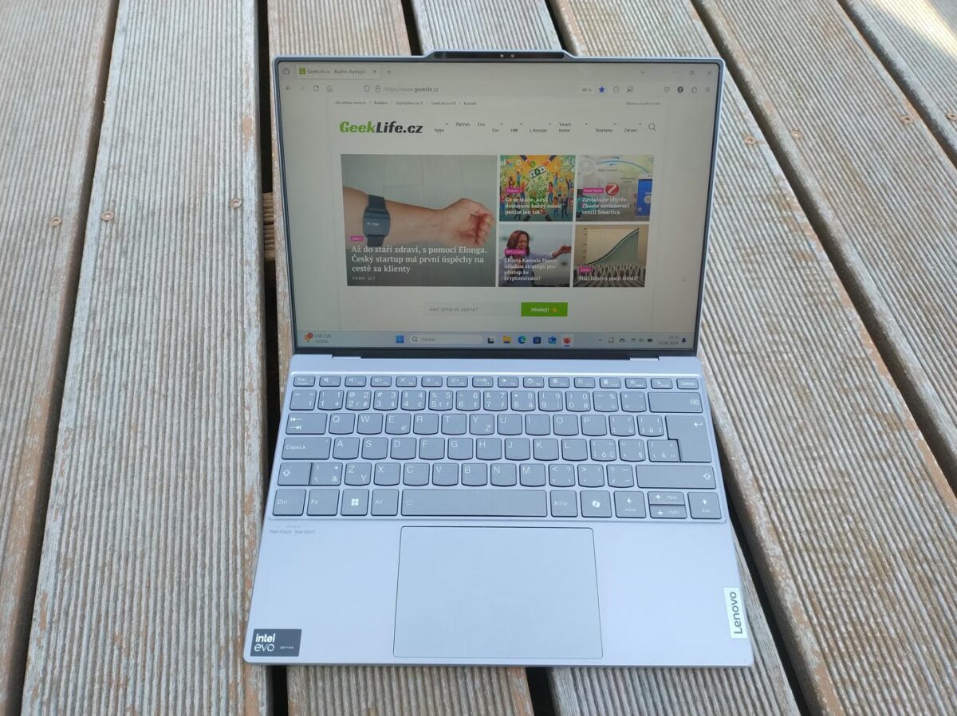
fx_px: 691
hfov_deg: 69.4
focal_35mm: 25
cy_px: 358
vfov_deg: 54.8
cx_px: 478
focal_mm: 4.71
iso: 115
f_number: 1.7
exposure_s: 1/100
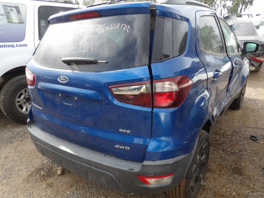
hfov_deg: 65.3
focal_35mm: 27
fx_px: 206
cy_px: 104
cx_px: 126
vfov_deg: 51.4
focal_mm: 4.3
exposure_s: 1/77
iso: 100
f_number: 5.6
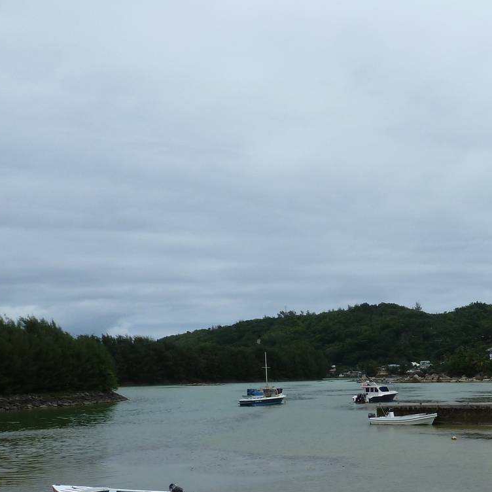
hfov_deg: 33.0
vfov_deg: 35.6
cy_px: 340
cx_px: 493
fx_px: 756
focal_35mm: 47
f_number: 5.6
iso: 80
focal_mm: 4.1
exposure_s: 1/640
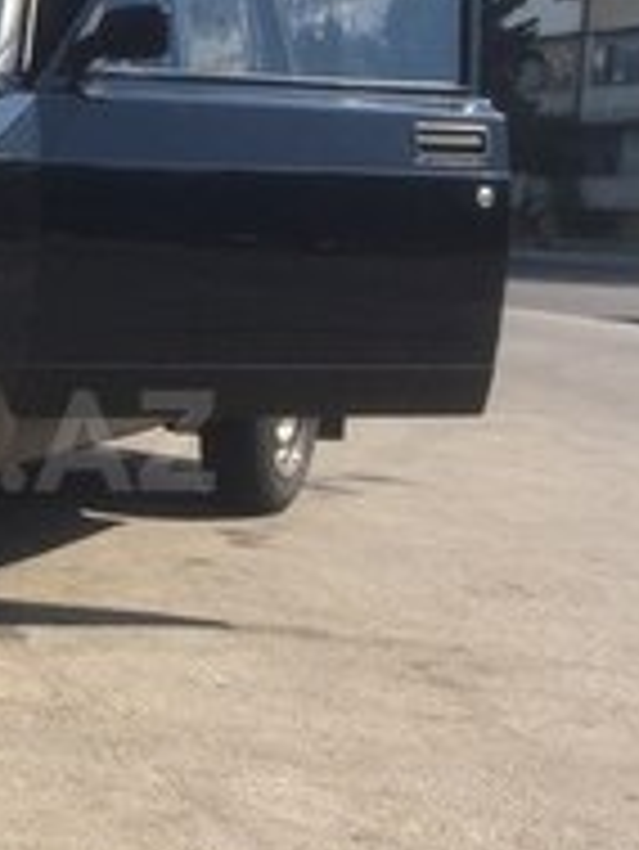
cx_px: -130
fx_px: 1868
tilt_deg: -8.9
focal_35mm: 76
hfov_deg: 18.4
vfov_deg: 25.6
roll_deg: +0.0
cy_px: 441
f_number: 2.2
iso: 32
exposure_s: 1/954
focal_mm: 4.15
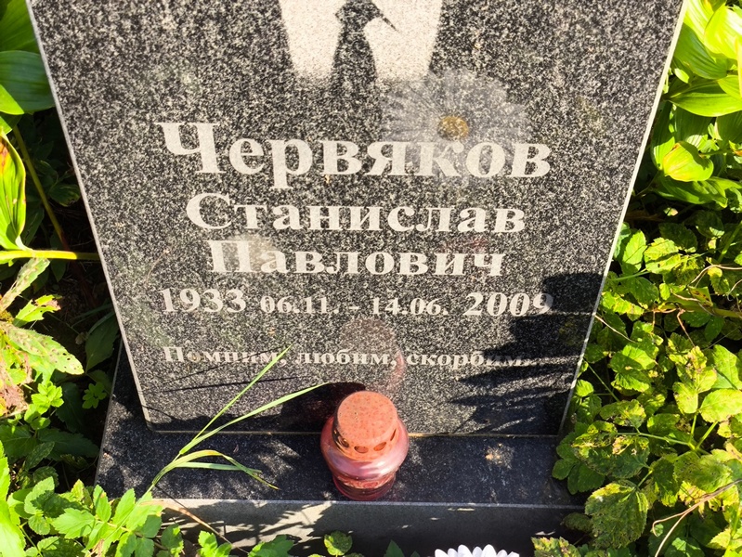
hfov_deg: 38.2
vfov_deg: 29.1
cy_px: 278
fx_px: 1072
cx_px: 371
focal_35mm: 50
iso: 50
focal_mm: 4.71
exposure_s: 1/309
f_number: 1.7
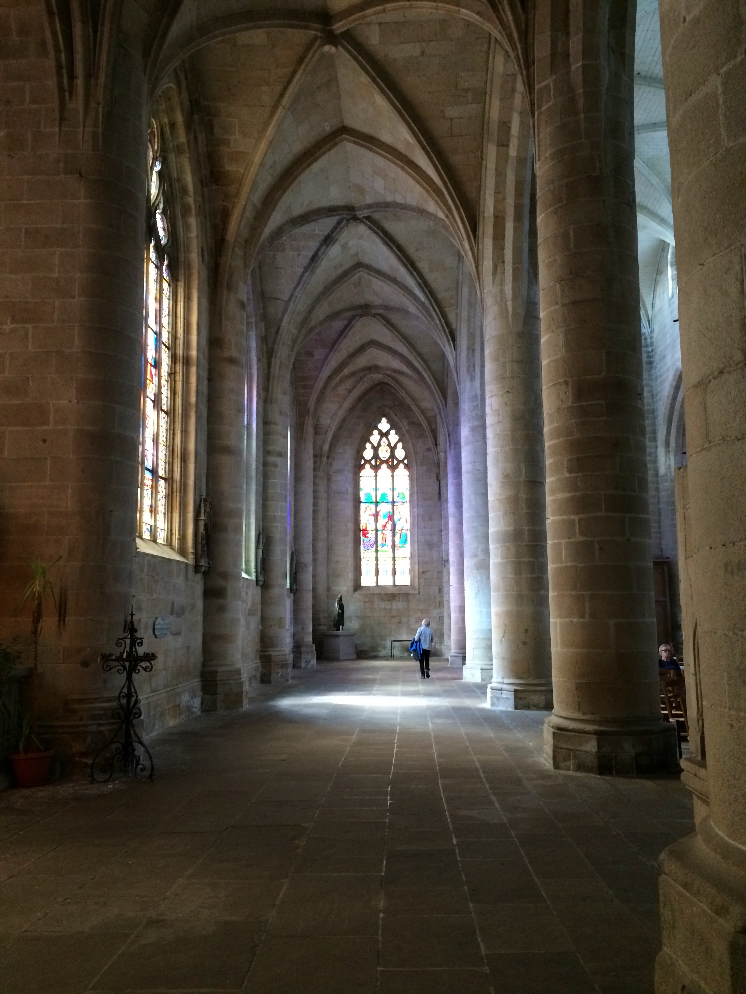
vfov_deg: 61.7
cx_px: 373
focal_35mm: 29
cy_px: 497
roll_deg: +1.8
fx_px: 833
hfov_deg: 48.2
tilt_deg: +9.9
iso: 320
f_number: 2.2
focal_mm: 4.15
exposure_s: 1/15
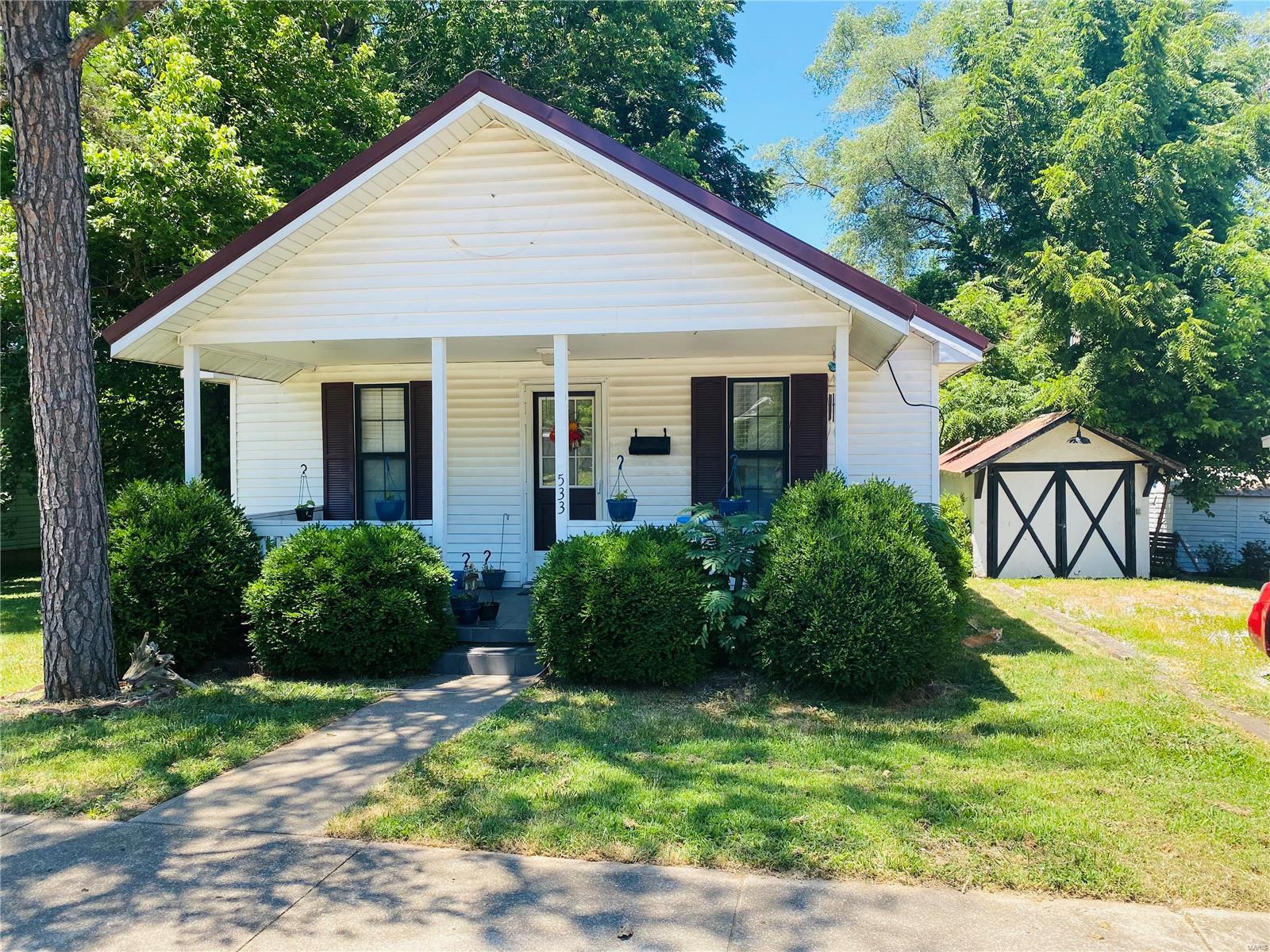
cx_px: 635
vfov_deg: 53.1
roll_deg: +0.7
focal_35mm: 26
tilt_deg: -2.0
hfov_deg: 67.3
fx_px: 954
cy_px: 476
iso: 32
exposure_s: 1/757
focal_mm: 4.25
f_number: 1.8
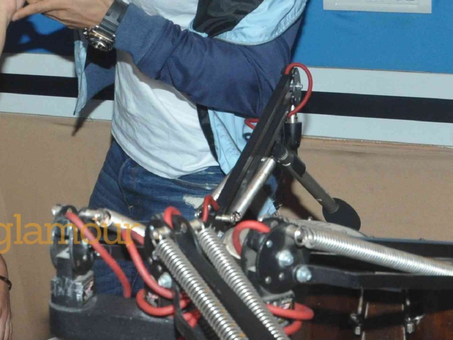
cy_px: 12
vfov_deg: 17.4
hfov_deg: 22.6
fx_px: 1090
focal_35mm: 83
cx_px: 3
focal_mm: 21
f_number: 10
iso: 1250
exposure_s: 1/200
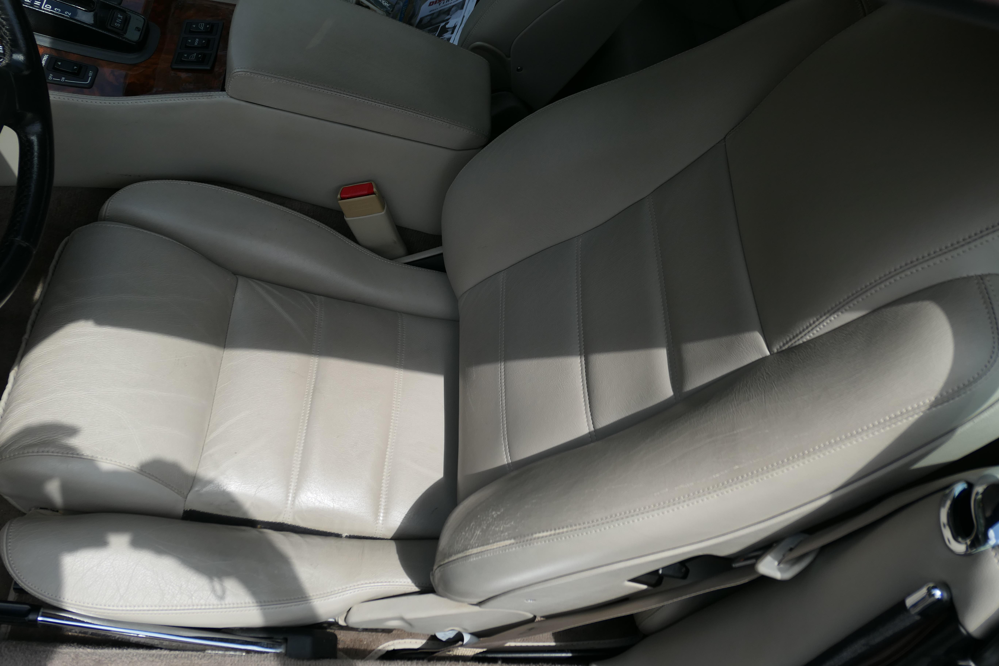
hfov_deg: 61.9
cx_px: 500
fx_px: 832
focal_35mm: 30
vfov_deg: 43.6
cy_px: 333
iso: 125
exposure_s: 1/2000
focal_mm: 10.8
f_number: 2.8
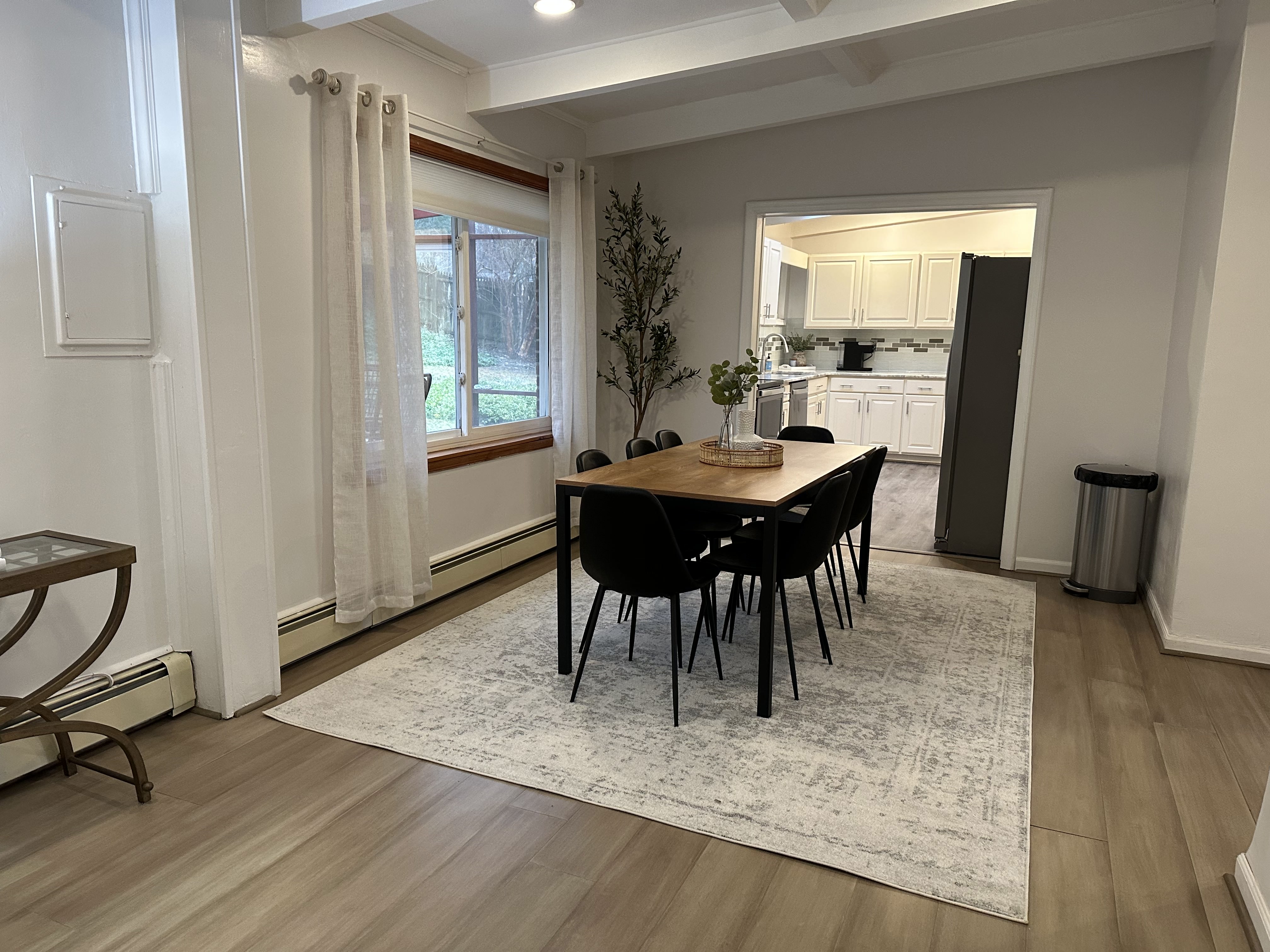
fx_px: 881
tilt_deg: -10.1
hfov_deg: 71.6
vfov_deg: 56.8
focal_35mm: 24
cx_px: 635
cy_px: 476
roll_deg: -1.0
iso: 400
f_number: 1.78
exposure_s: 1/60
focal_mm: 6.86
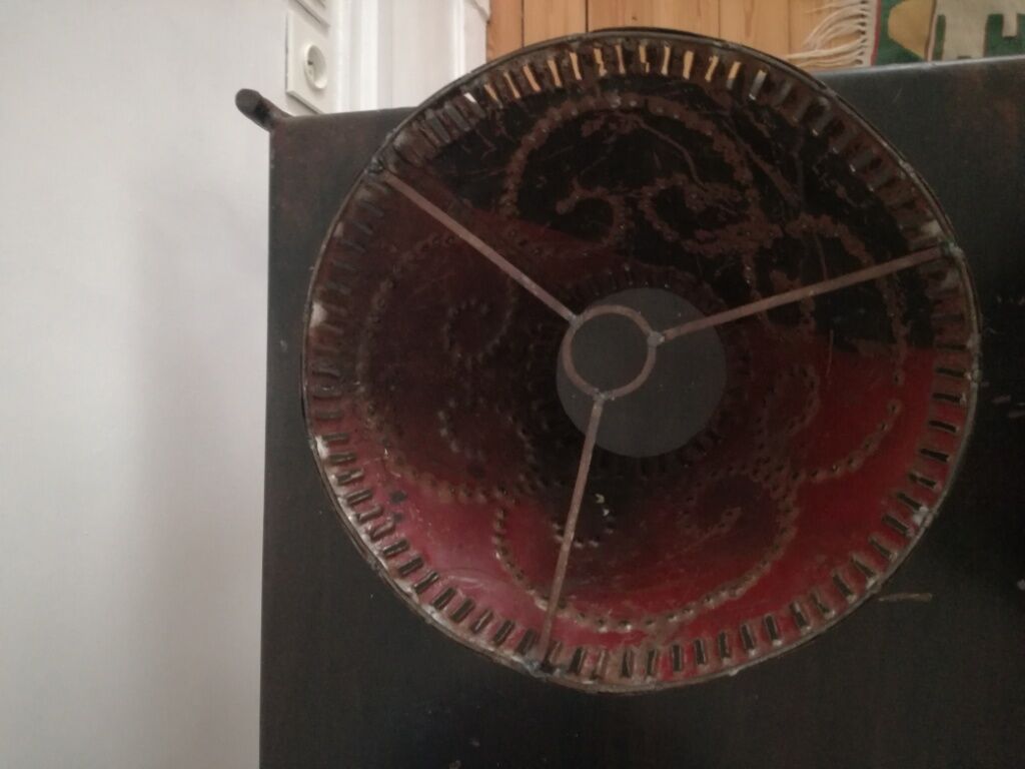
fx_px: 799
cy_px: 384
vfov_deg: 51.4
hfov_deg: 65.3
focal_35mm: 27
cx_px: 512
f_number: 2
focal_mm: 3.79
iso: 640
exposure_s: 1/16.7
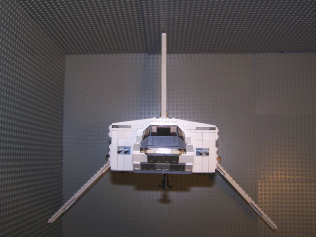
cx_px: 158
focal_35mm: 38
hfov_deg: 49.0
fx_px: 347
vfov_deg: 37.7
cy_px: 118
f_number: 2.8
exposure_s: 1/60
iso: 140
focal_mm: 6.3
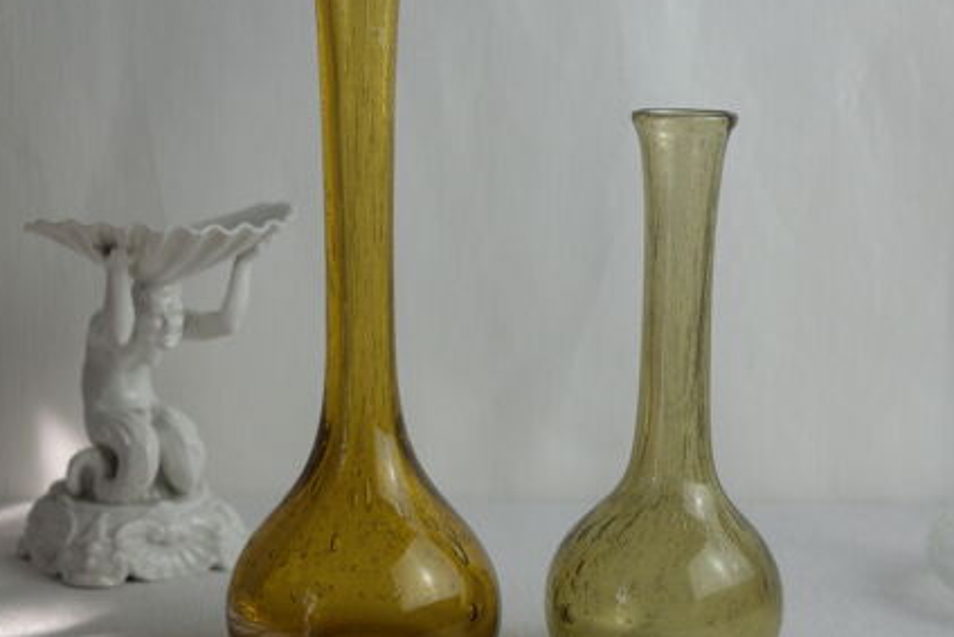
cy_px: 279
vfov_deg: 18.2
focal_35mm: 75
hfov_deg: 27.0
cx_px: 515
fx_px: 1988
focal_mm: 35
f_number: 4.5
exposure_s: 1/100
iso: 200
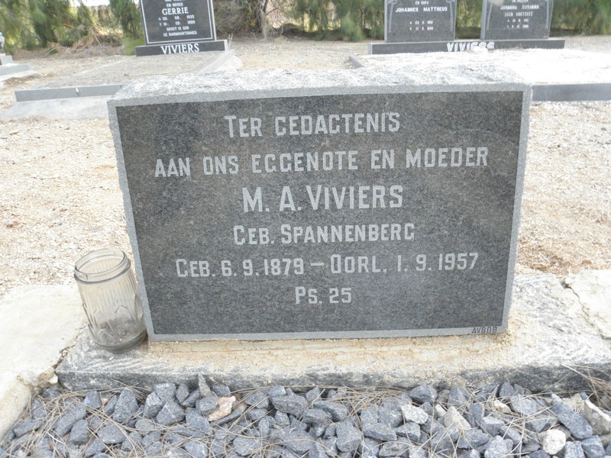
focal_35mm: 26
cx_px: 306
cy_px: 229
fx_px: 459
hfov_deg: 67.3
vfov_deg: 53.1
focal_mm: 4.6
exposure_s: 1/15
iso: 200
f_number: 6.3
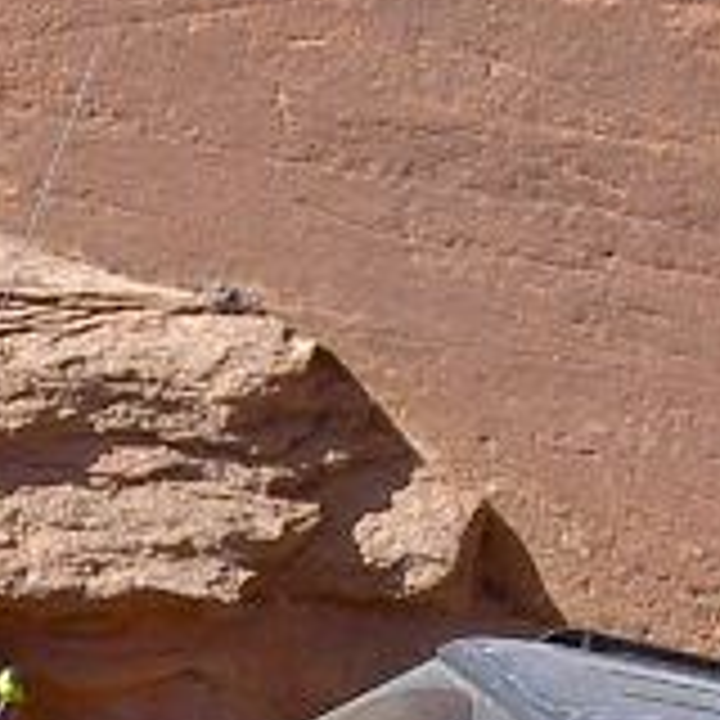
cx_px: -202
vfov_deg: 6.2
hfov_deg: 6.2
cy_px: 891
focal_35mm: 279
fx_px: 6565
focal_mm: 8
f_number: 4.7
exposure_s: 1/400
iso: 100
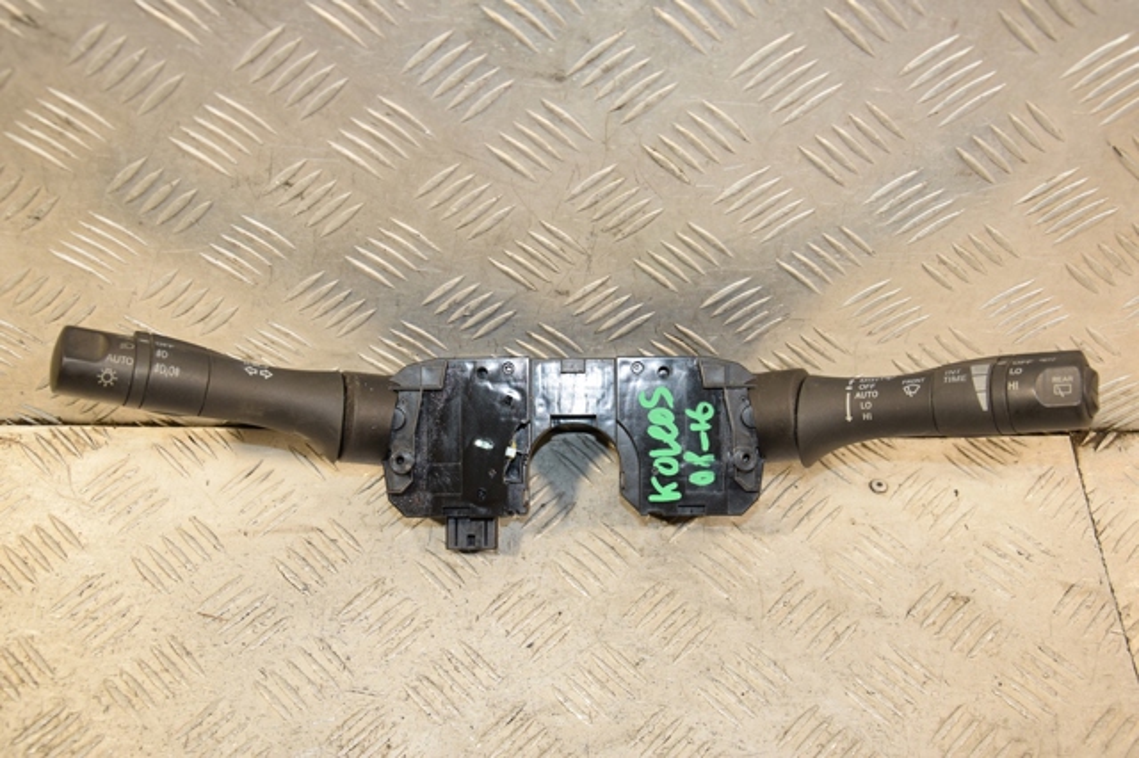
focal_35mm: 48
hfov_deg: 41.1
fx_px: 1518
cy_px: 379
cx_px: 570
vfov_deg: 28.0
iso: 800
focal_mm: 32
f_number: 5.6
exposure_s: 1/200
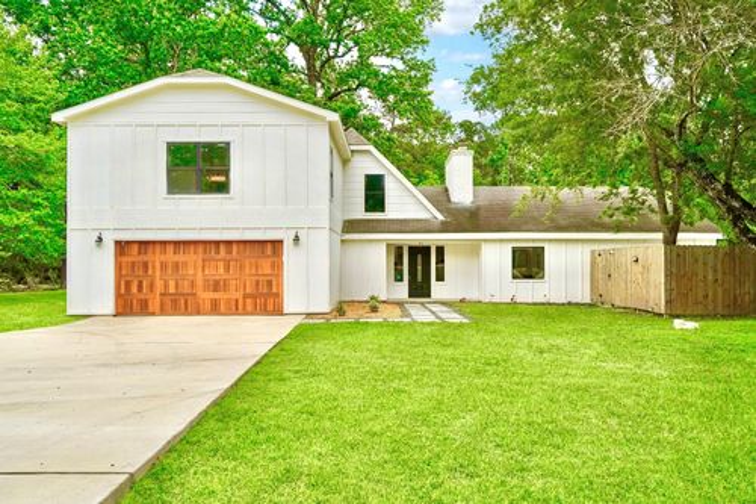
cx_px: 378
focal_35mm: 30
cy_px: 252
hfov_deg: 61.9
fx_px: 630
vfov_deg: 43.6
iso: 500
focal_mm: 30
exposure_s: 1/1000
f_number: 8
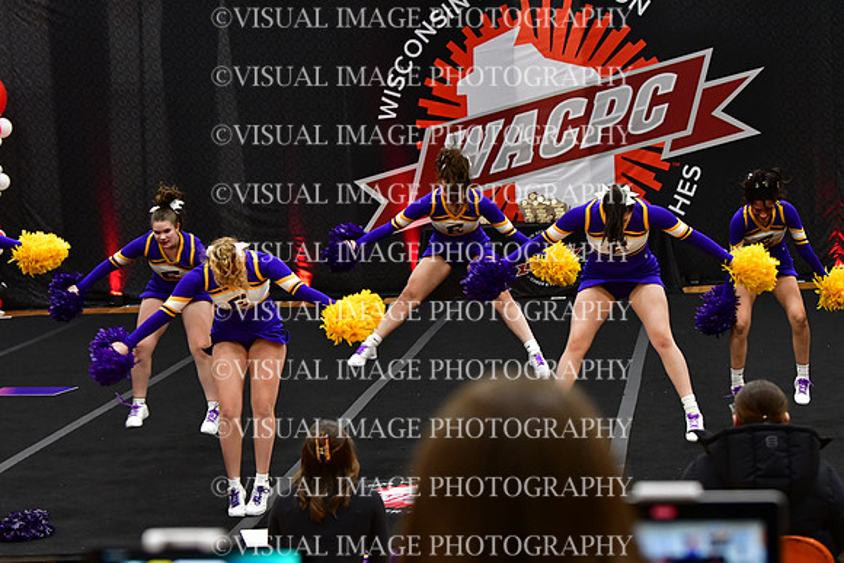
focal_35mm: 117
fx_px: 2744
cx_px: 422
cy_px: 282
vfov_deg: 11.7
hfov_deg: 17.5
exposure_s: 1/500
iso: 4000
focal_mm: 78
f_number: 4
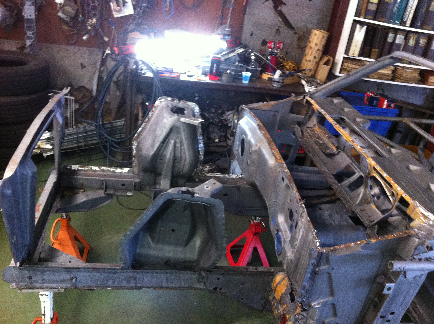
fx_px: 438
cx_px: 217
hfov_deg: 52.7
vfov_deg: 40.6
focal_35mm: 35
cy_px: 162
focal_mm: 3.85
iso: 320
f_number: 2.8
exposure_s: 1/15
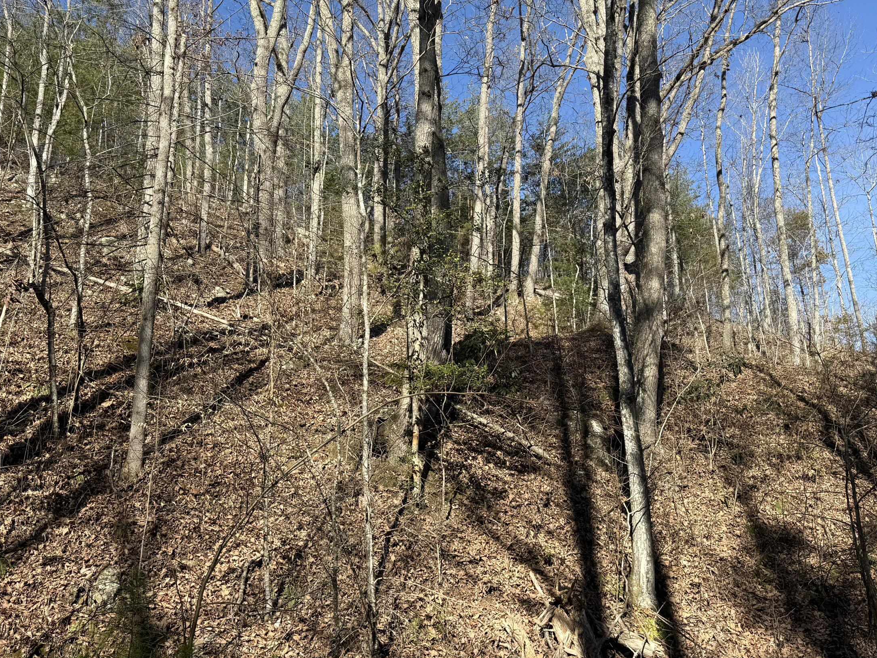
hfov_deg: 55.4
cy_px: 253
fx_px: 836
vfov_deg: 42.7
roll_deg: +1.8
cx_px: 443
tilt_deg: +21.4
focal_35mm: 33
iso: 80
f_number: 1.78
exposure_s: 1/2110
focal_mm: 6.76
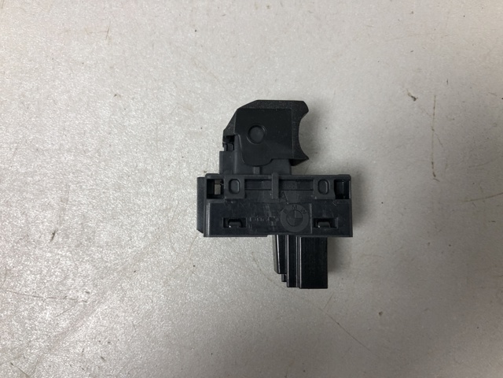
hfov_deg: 63.4
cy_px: 189
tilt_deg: -87.9
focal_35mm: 28
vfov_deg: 49.7
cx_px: 252
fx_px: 407
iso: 40
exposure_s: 1/33
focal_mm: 4
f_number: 1.8
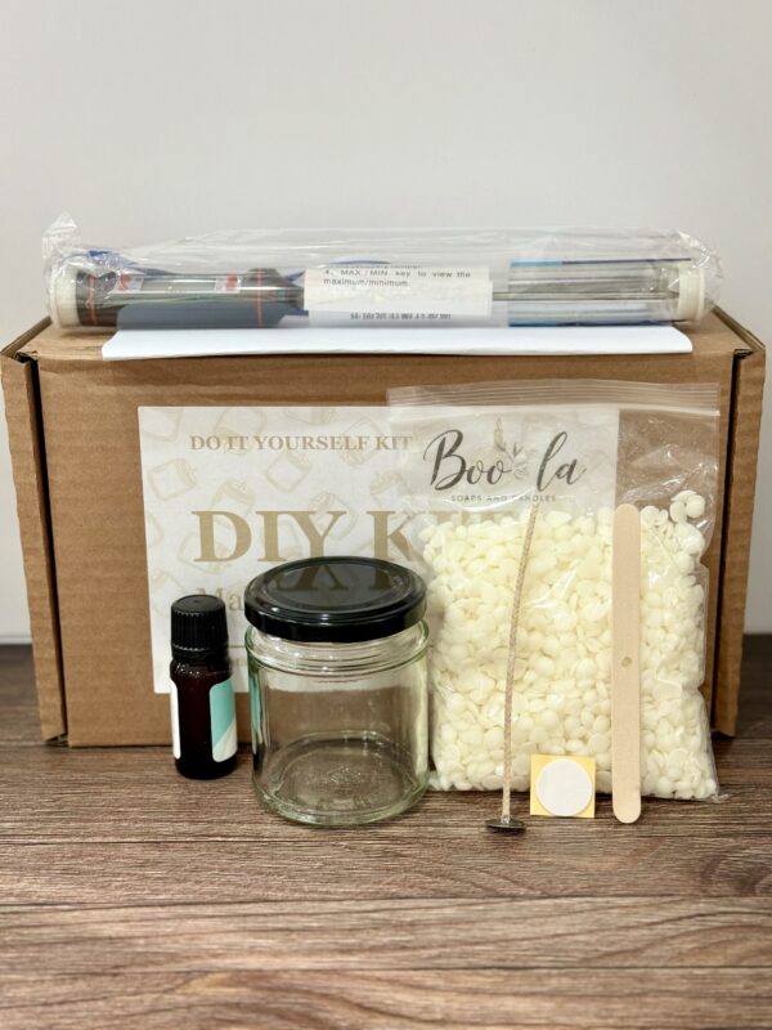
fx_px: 1427
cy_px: 515
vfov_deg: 39.7
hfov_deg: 30.3
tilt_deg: -19.2
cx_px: 386
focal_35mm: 48
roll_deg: +1.1
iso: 100
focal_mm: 6.76
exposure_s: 1/60
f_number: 1.78
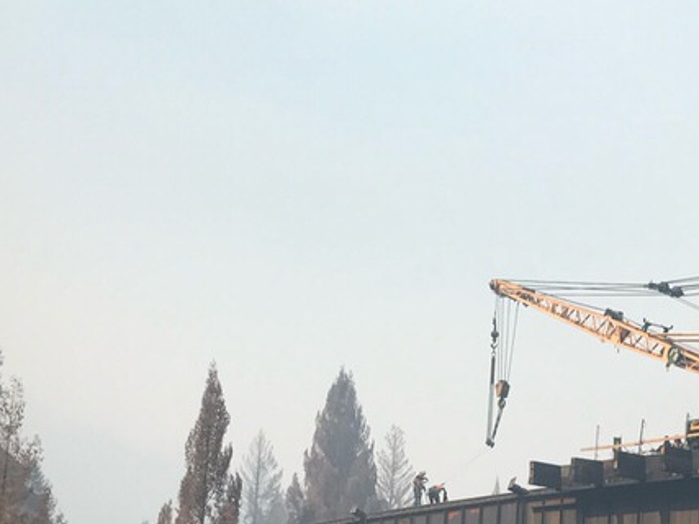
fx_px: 1413
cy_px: 519
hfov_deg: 25.2
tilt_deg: +5.7
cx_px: 828
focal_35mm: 70
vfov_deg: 20.4
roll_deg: -1.8
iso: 20
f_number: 1.8
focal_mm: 3.99
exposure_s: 1/2519
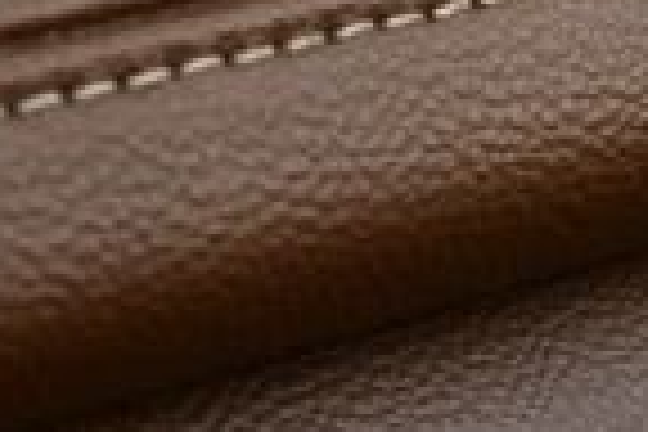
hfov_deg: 6.7
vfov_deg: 4.5
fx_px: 5508
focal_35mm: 306
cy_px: 693
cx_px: 662
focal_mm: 46
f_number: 5.6
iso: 400
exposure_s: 1/250
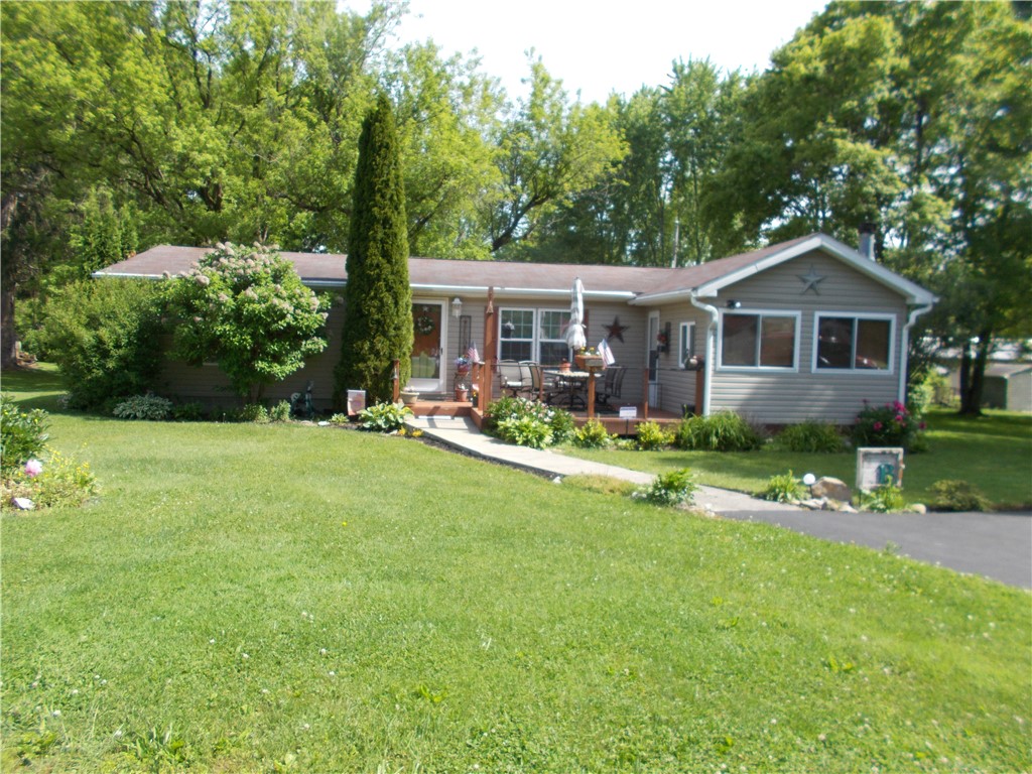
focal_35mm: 26
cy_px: 387
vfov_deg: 53.1
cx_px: 516
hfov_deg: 67.3
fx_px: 775
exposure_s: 1/400
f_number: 3.2
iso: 80
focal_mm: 4.6
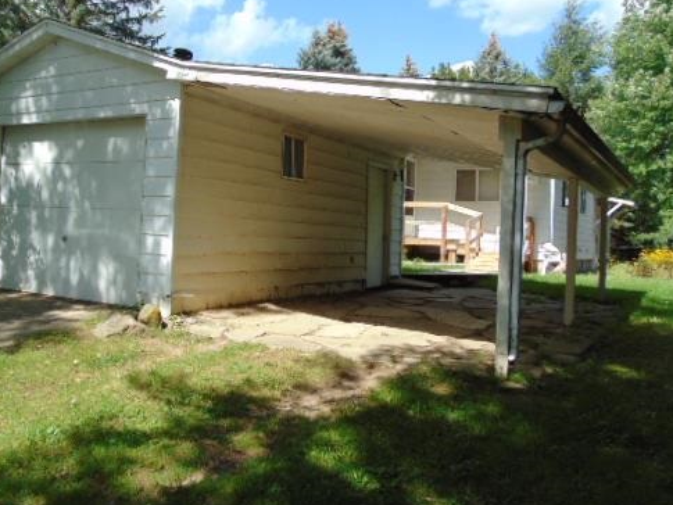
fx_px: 642
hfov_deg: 55.0
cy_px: 212
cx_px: 279
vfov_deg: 42.8
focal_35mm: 33
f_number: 3
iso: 80
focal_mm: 4.5
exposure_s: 1/640
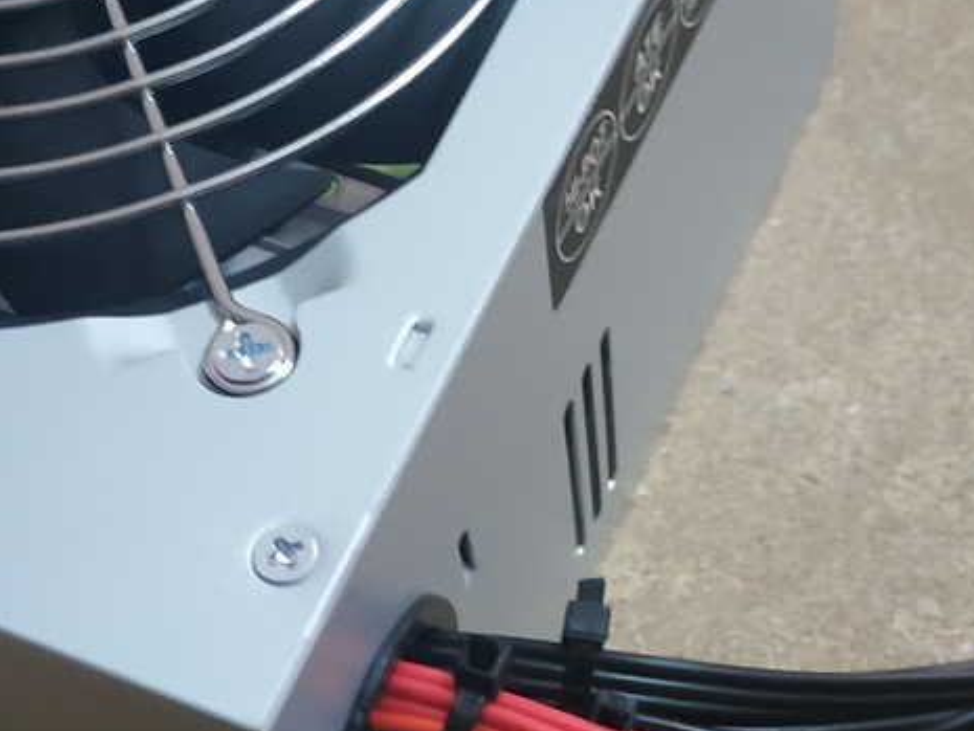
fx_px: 1858
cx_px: 465
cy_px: 478
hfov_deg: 29.4
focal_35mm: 66
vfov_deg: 22.2
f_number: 1.9
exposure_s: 1/25
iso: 400
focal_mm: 3.94
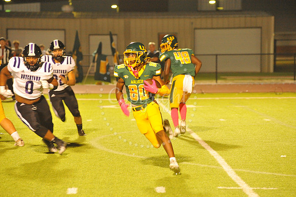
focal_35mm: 200
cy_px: 98
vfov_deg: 6.9
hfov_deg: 10.3
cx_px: 148
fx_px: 1643
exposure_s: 1/160
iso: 6400
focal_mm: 200
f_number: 5.6
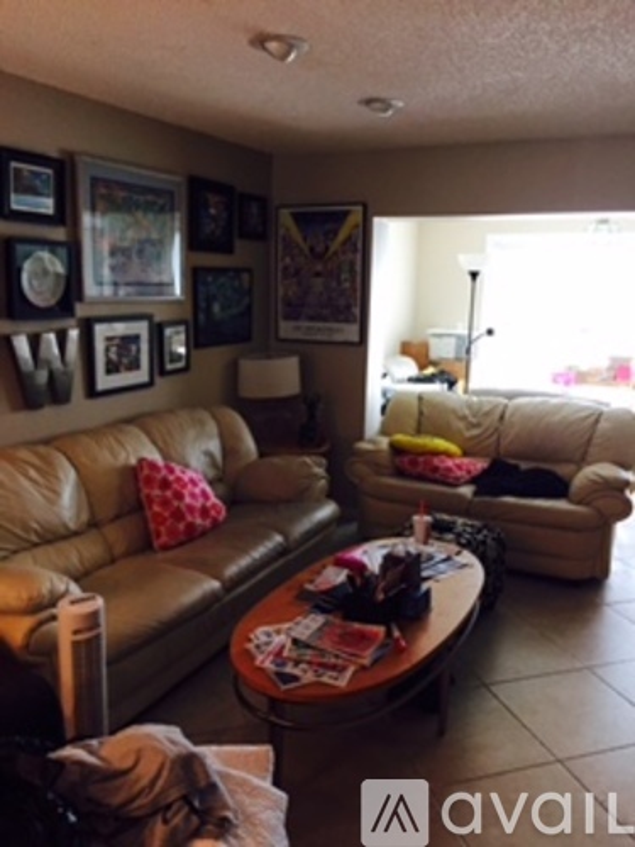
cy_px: 424
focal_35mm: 29
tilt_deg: -11.9
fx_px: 709
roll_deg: -2.3
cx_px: 318
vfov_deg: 61.7
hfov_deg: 48.2
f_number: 2.2
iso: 160
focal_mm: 4.15
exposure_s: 1/30
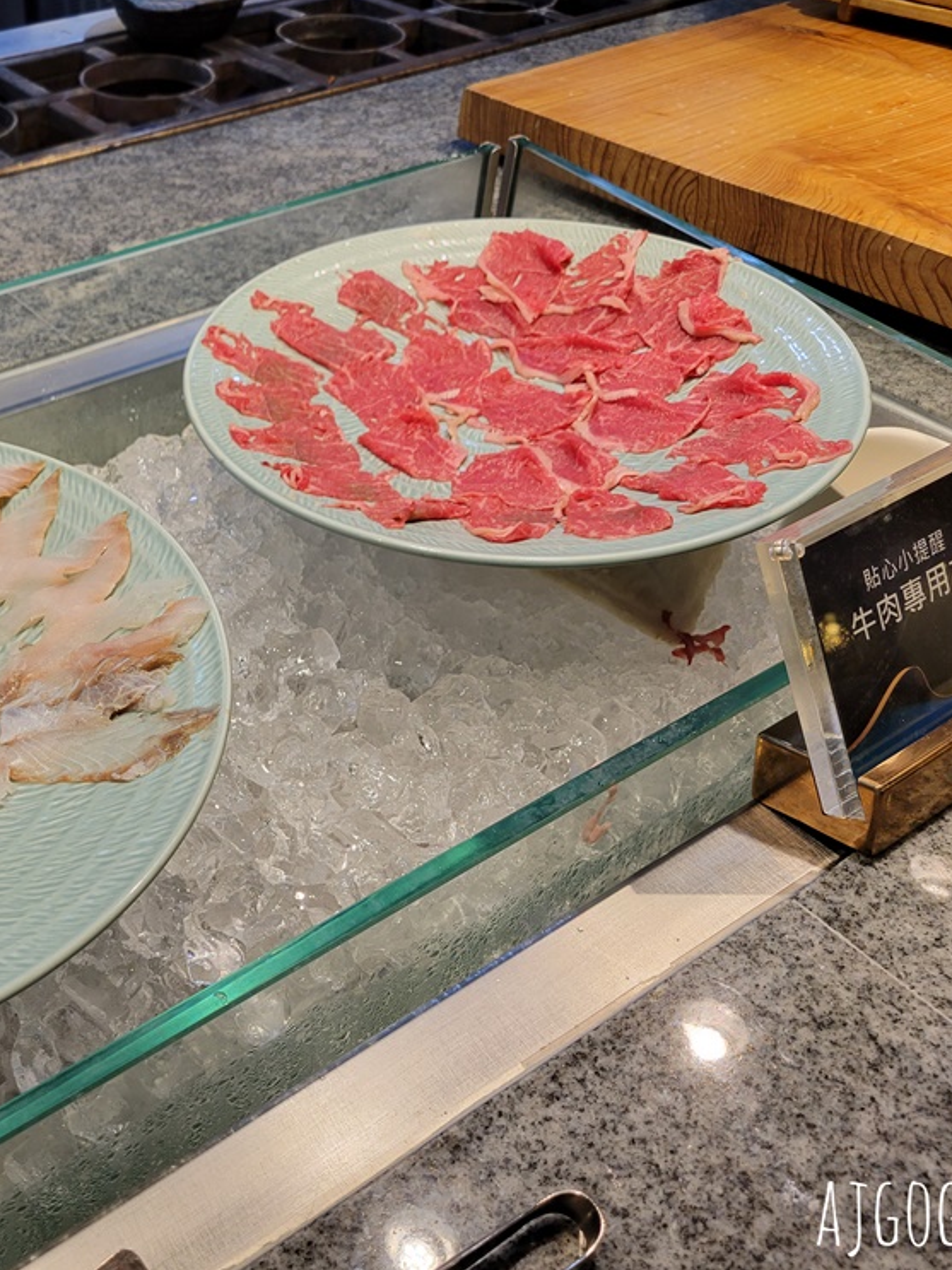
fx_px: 1284
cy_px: 632
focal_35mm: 35
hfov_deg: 38.7
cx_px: 157
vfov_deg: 52.6
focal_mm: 5.4
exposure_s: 1/120
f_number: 1.8
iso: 125
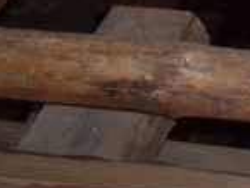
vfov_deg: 8.4
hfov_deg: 11.3
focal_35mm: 168
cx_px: 379
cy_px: -204
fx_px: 1214
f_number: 2.8
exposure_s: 1/60
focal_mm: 6.3
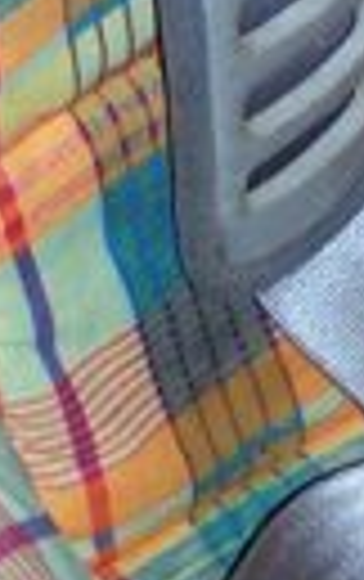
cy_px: -121
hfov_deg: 4.2
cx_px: 593
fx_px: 4920
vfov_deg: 6.7
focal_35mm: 311
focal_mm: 7.8
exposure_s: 1/60
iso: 125
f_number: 2.8
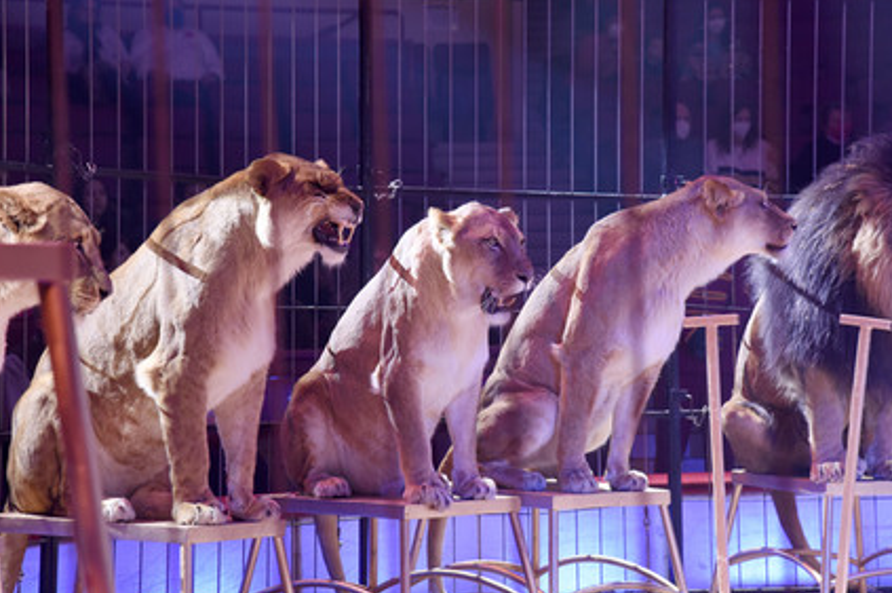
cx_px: 459
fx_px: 3168
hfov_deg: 16.0
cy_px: 312
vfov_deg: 10.7
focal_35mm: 128
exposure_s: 1/60
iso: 2000
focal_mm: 120
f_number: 6.3
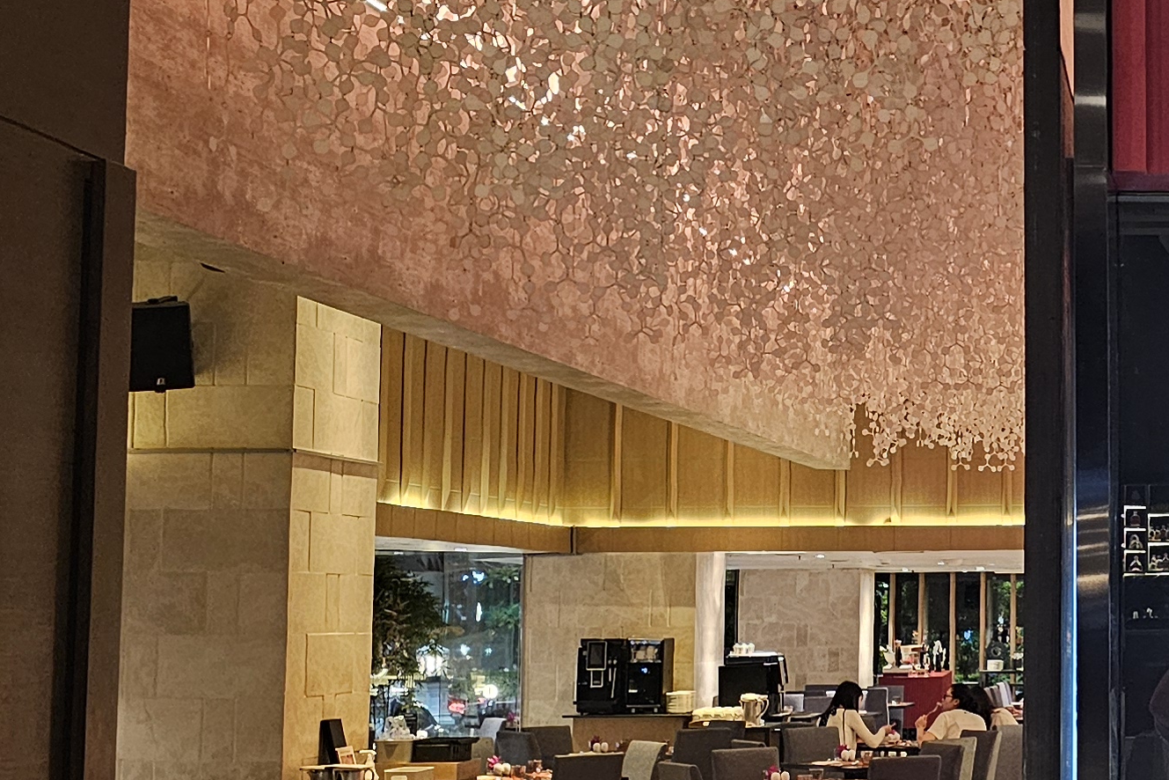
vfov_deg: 18.9
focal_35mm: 72
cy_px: 439
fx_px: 2338
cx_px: 1262
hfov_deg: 26.1
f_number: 1.7
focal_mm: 6.3
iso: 640
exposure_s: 1/50
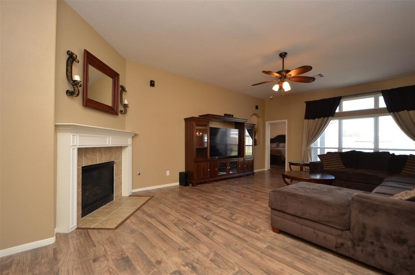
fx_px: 173
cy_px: 138
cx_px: 208
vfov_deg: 77.1
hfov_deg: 100.5
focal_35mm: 15
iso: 800
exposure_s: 1/60
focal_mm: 10
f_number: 4
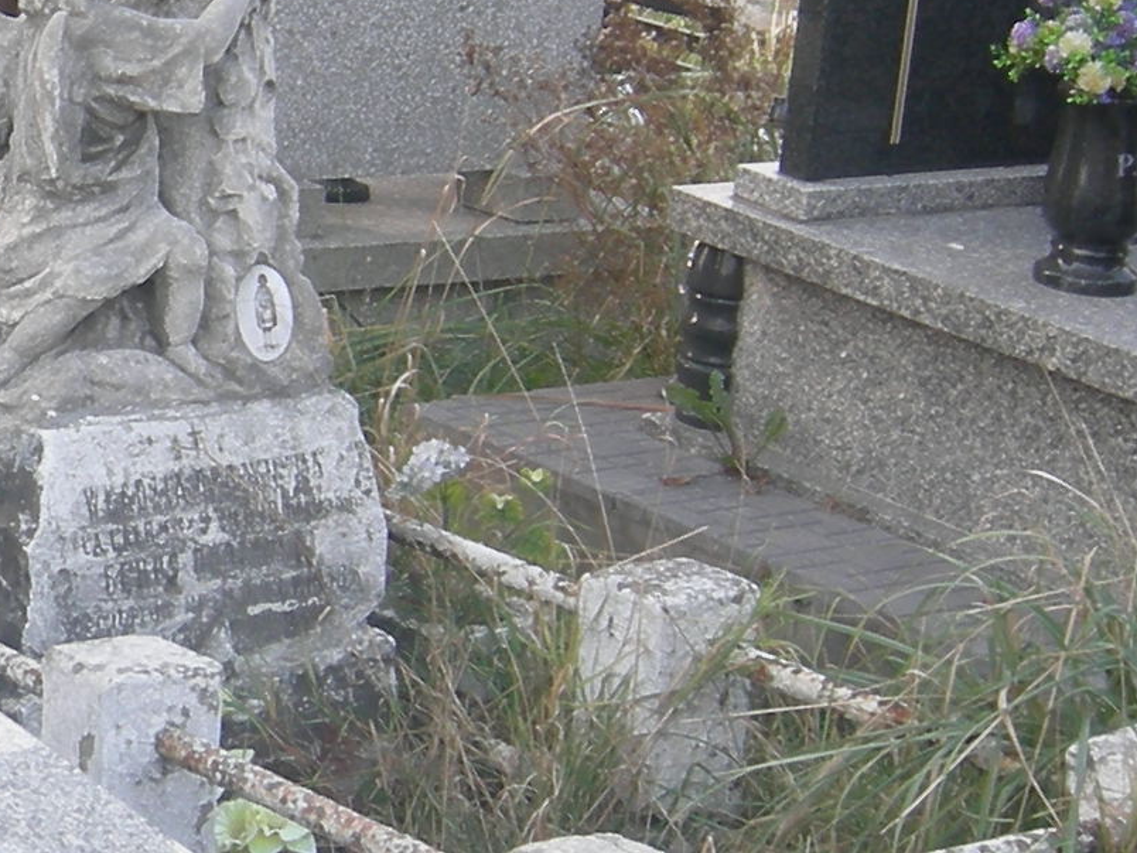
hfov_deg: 16.1
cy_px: 304
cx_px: -311
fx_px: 3810
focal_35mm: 116
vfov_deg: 12.8
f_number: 4.8
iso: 64
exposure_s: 1/135
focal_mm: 7.5
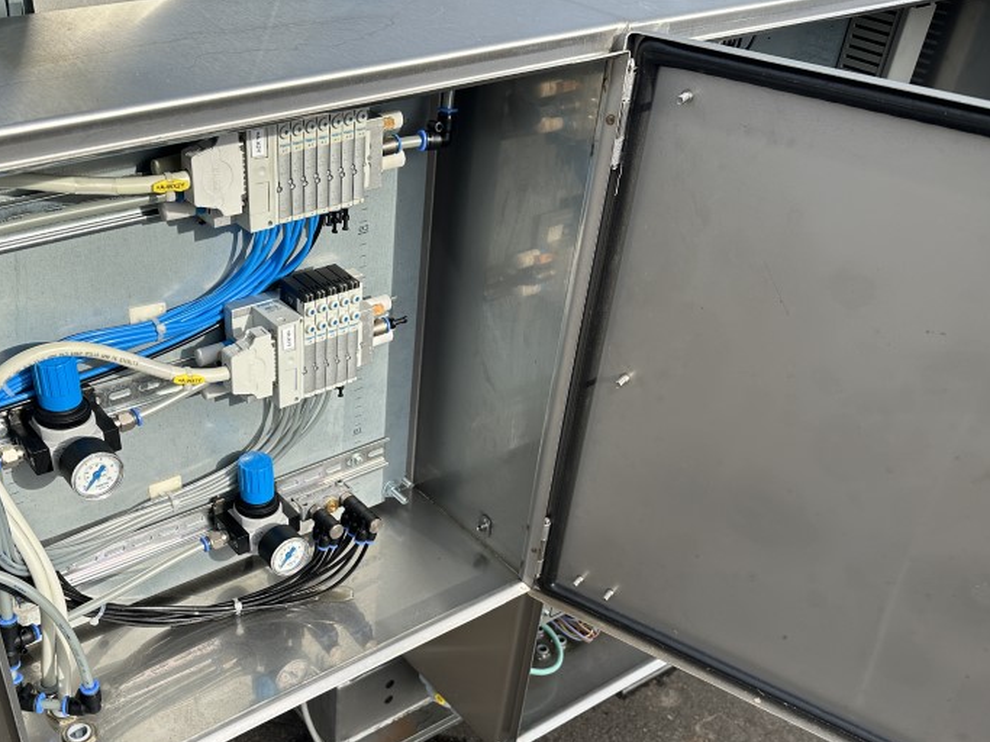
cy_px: 528
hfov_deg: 50.9
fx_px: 1029
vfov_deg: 38.9
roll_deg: -1.8
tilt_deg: -40.0
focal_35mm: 36
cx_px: 378
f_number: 1.78
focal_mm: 6.86
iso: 80
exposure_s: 1/1412
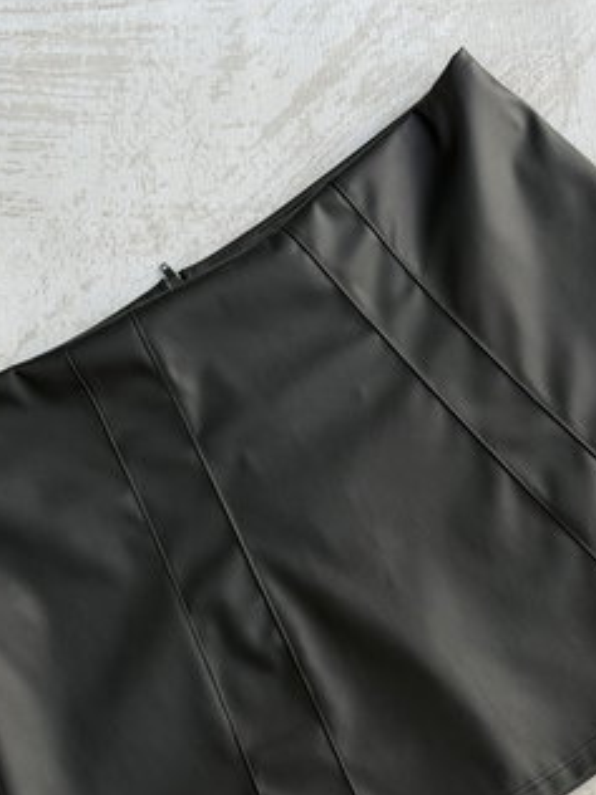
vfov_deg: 24.0
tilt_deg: -79.3
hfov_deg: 18.2
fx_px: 1859
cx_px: 390
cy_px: 504
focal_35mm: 81
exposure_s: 1/108
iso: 100
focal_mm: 6.76
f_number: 1.78
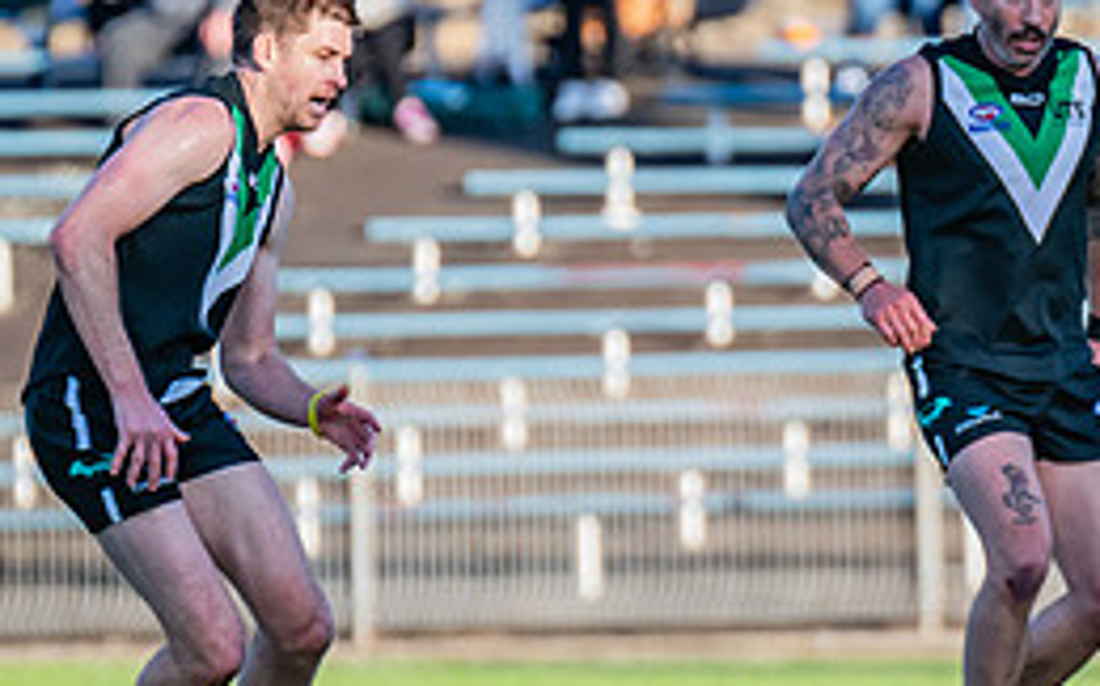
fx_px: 31181
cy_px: 381
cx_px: 1398
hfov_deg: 2.0
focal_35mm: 1041
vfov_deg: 1.3
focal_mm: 360
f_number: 5
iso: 800
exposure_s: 1/1600
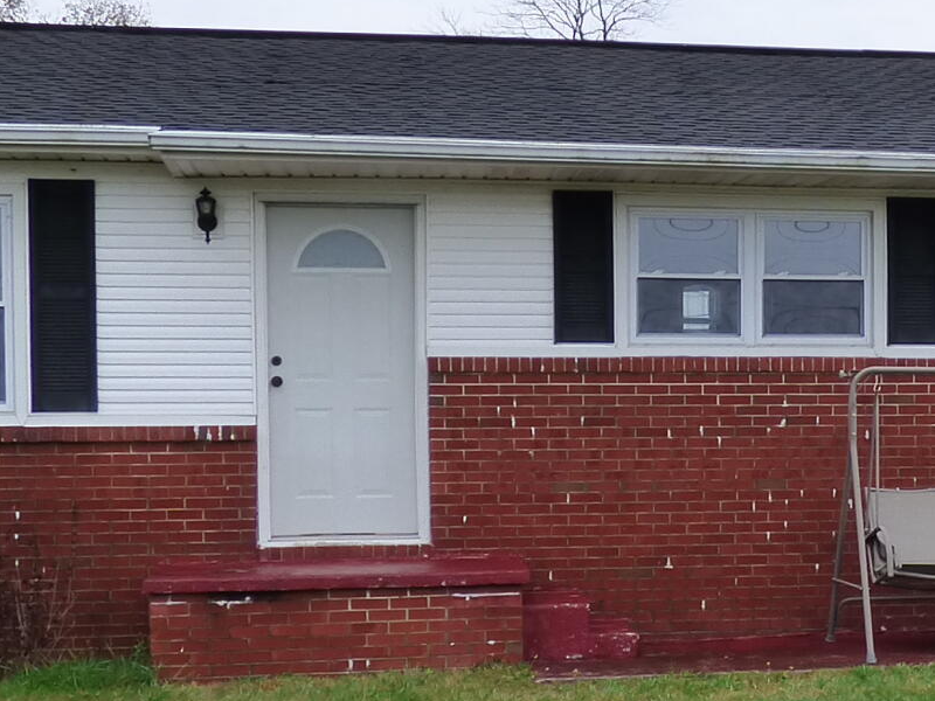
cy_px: 532
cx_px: 889
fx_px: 2026
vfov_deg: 19.5
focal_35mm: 75
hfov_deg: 25.0
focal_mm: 3.58
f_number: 3.2
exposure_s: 1/640
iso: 200
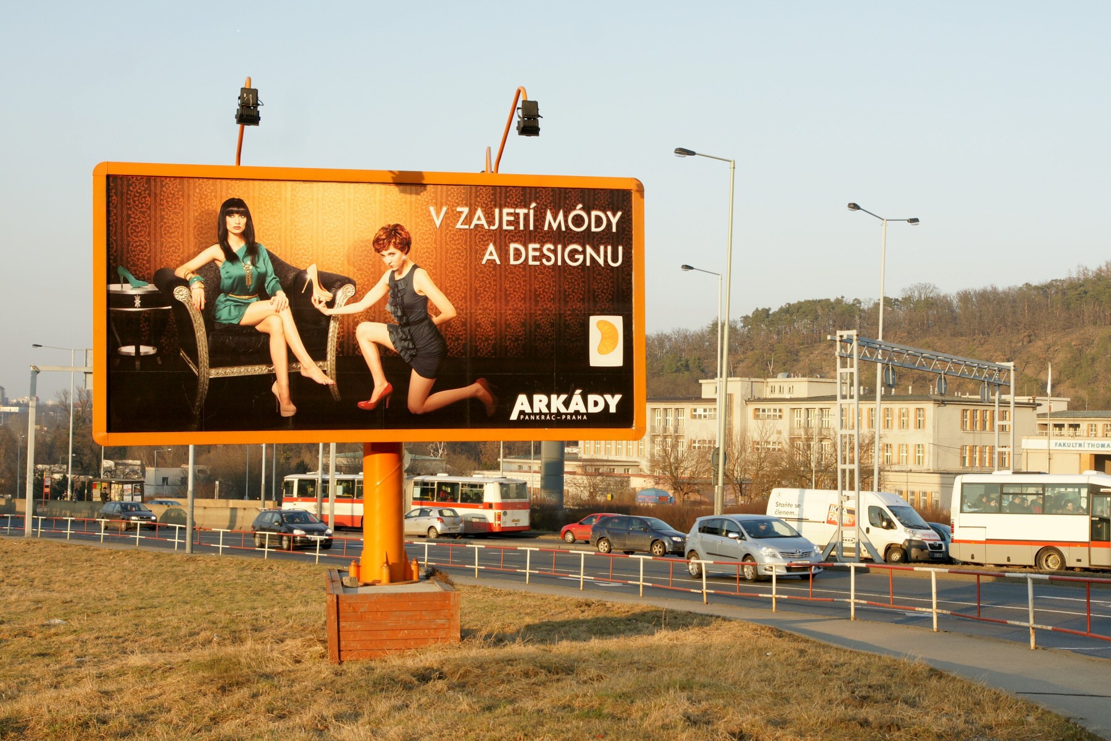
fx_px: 1620
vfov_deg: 25.8
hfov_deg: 37.9
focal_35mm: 52
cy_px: 370
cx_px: 556
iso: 200
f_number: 6.3
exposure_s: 1/200
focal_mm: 35
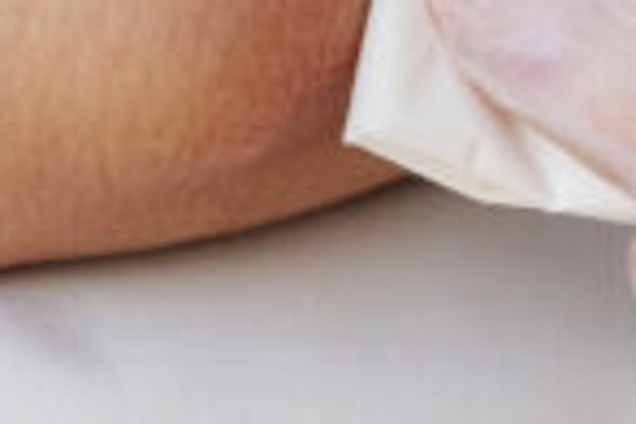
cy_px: -482
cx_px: 182
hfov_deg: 5.9
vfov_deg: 3.9
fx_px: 6165
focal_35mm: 349
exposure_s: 1/640
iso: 640
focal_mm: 50
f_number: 4.5
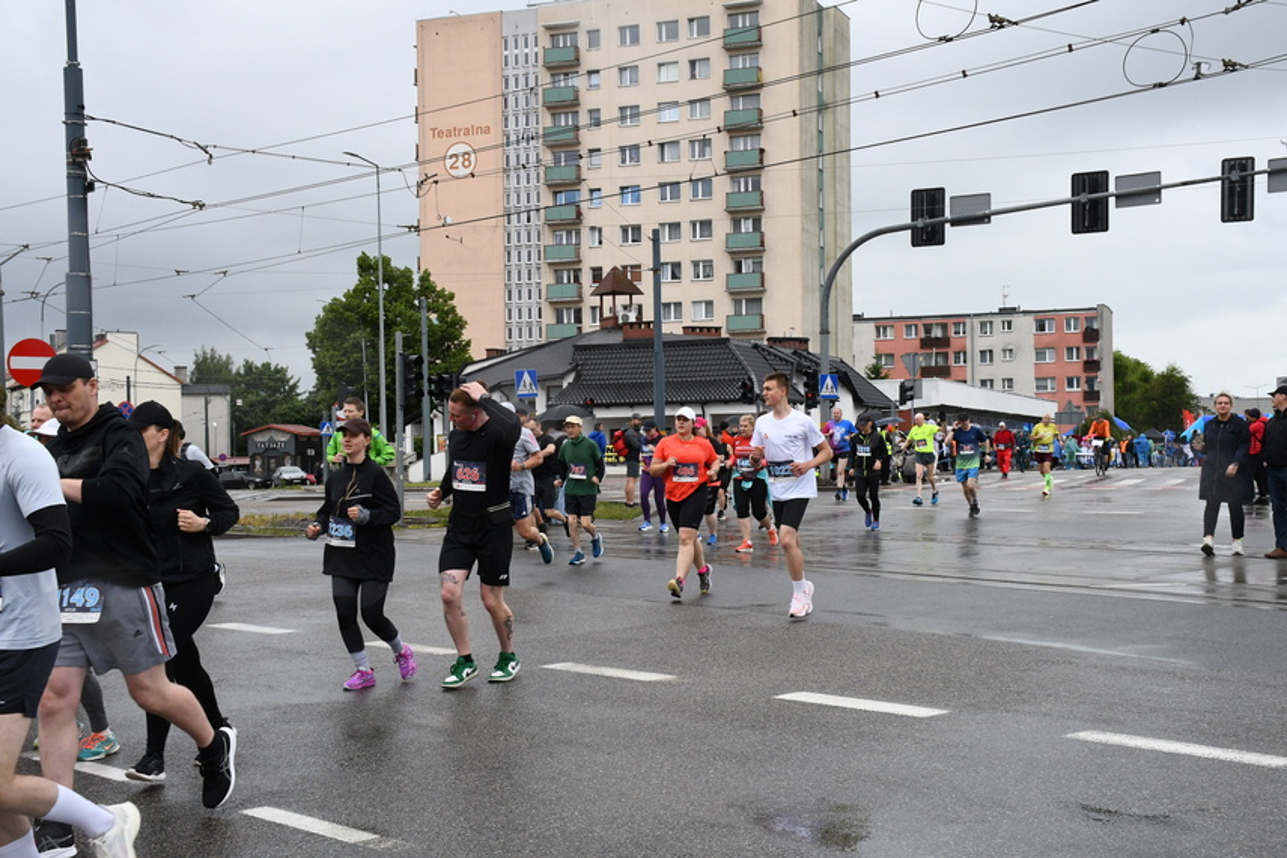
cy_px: 429
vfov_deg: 28.1
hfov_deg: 41.1
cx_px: 644
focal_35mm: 48
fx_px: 1716
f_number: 13
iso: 1000
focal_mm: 32
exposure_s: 1/640
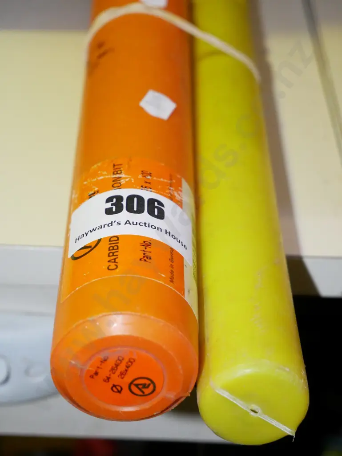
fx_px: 1158
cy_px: 228
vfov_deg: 22.2
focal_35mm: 88
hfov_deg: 16.8
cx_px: 171
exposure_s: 1/160
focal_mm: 44
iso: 3200
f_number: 5.6
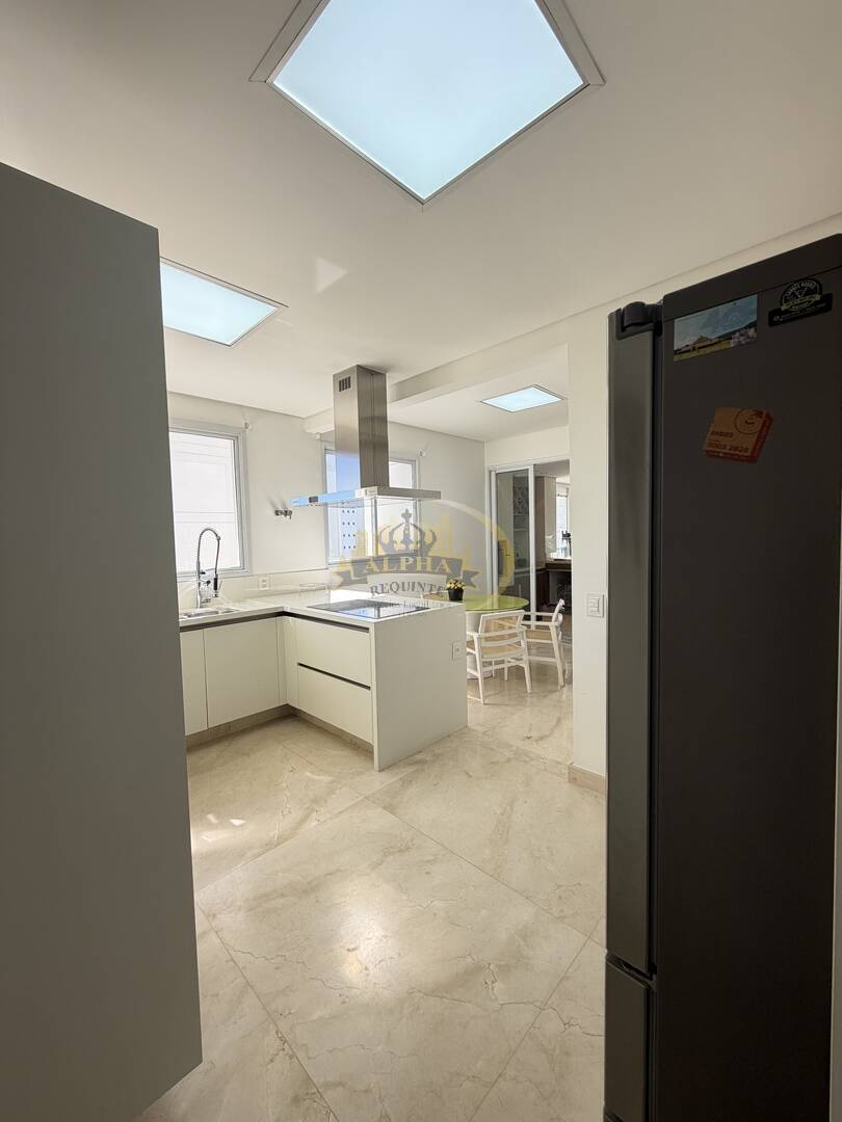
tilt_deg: -3.3
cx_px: 421
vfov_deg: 102.1
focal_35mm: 14
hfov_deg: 85.7
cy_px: 561
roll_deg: +1.2
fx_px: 454
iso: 50
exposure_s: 1/395
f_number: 2.2
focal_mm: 2.22
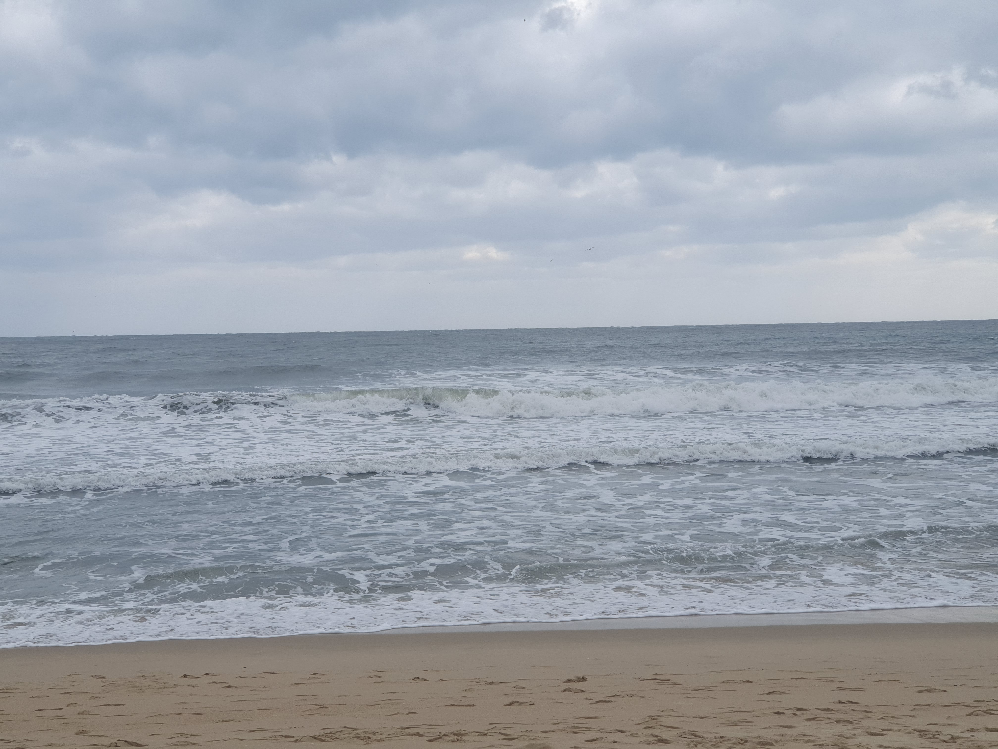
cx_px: 499
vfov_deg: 28.0
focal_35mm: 52
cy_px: 374
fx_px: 1499
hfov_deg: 36.8
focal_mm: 6
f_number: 2.4
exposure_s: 1/712
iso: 40
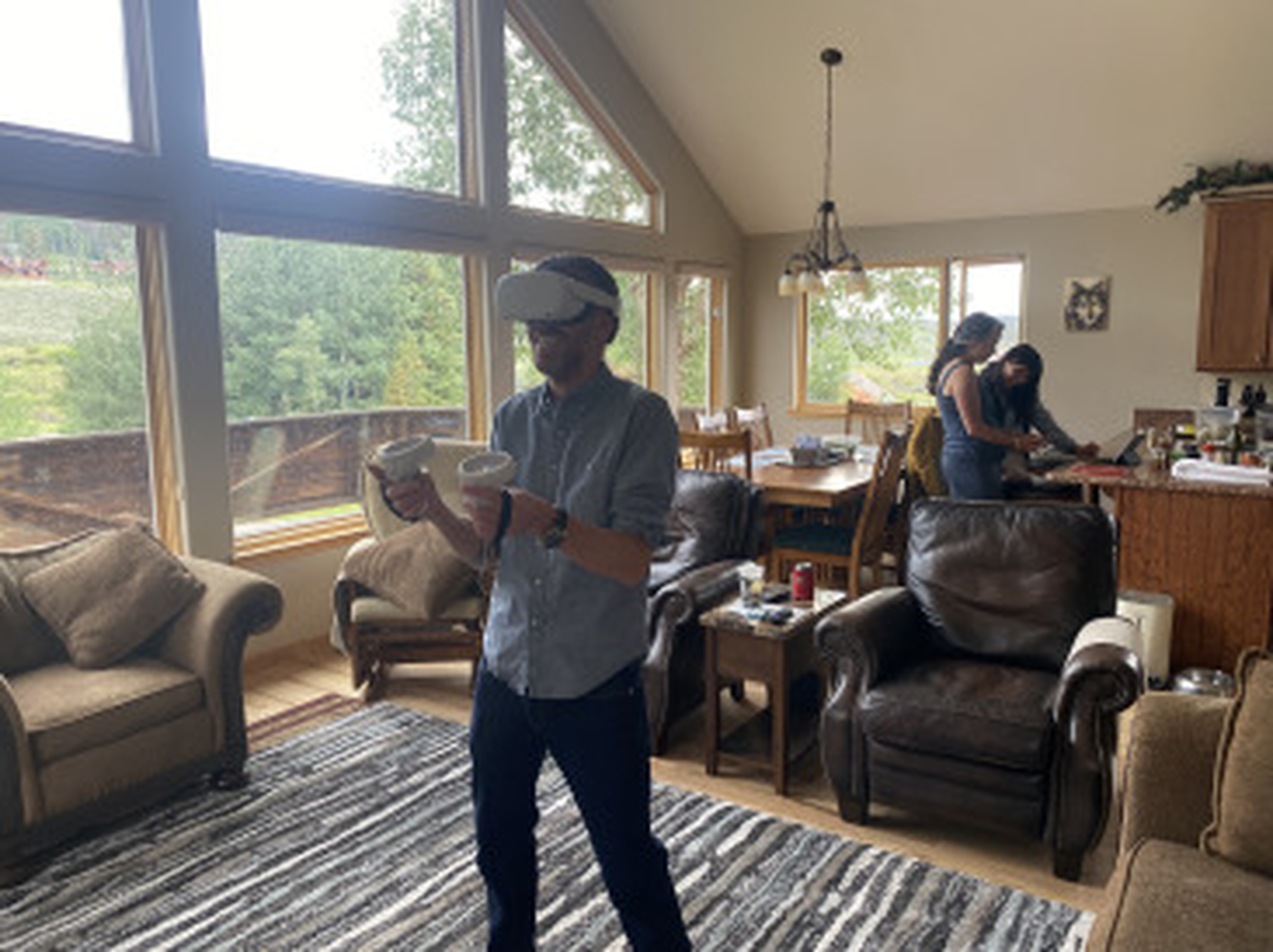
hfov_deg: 67.3
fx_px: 956
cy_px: 476
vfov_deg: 53.0
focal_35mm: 26
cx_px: 636
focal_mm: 4.25
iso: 125
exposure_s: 1/116
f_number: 1.8
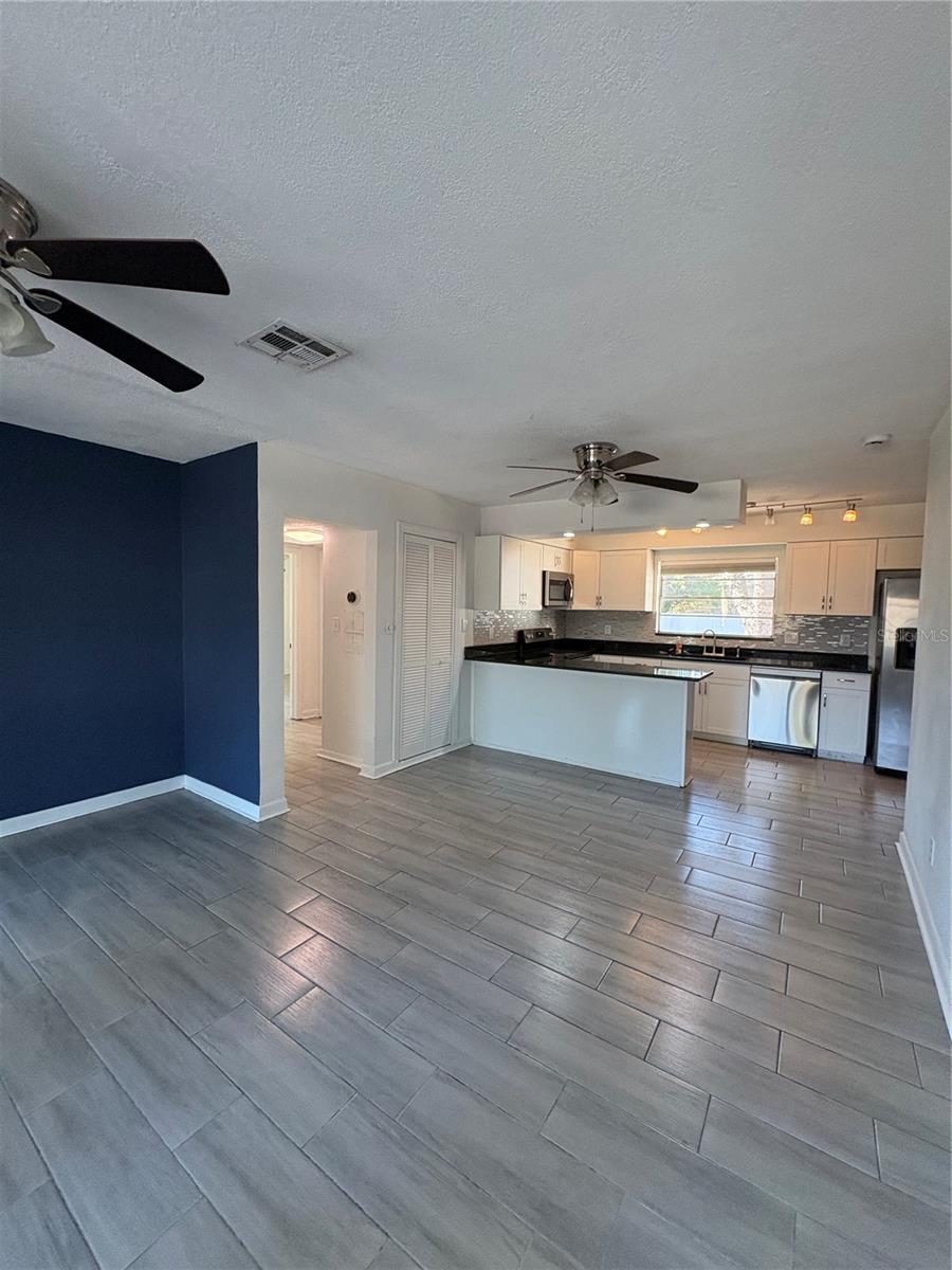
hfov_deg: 85.7
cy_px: 635
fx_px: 513
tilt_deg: -0.8
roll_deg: -1.4
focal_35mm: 14
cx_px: 476
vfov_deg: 102.1
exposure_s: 1/120
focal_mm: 2.22
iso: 400
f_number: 2.2
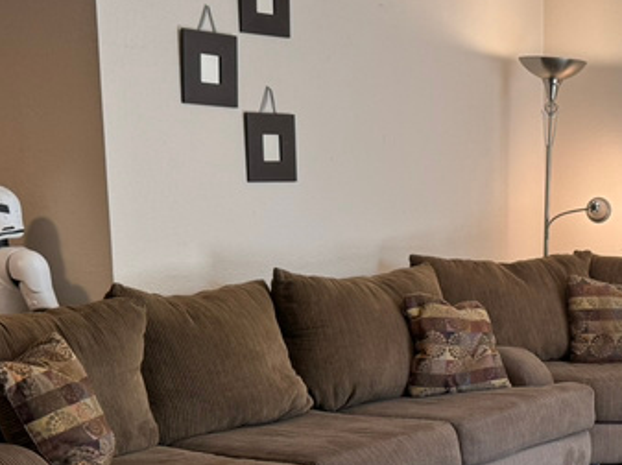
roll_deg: -0.6
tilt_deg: -9.1
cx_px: 648
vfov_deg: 19.9
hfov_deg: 25.2
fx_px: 1310
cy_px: 373
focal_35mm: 73
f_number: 1.78
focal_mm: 6.76
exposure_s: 1/120
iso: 64
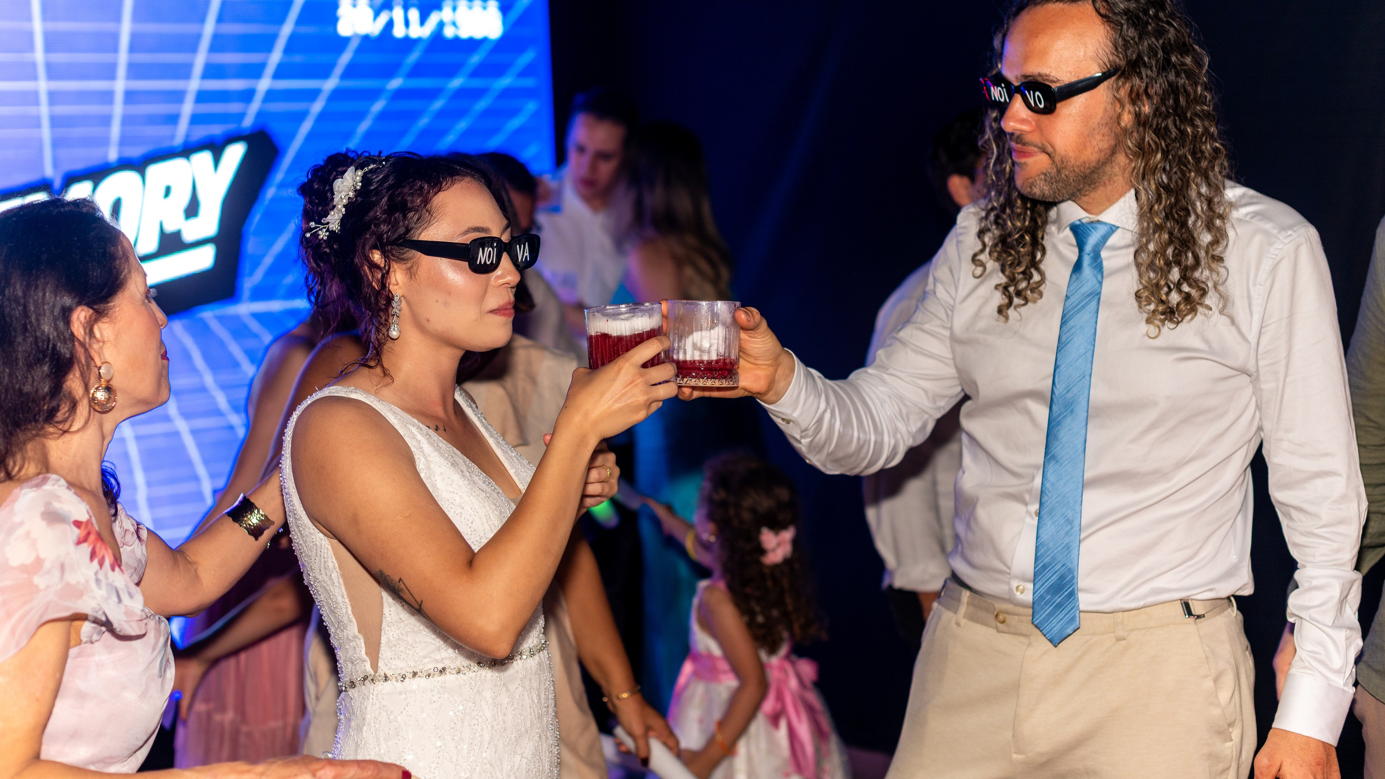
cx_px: 696
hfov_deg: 39.2
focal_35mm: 53
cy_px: 351
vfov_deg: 22.6
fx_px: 1946
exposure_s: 1/200
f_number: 2.2
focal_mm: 50
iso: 500
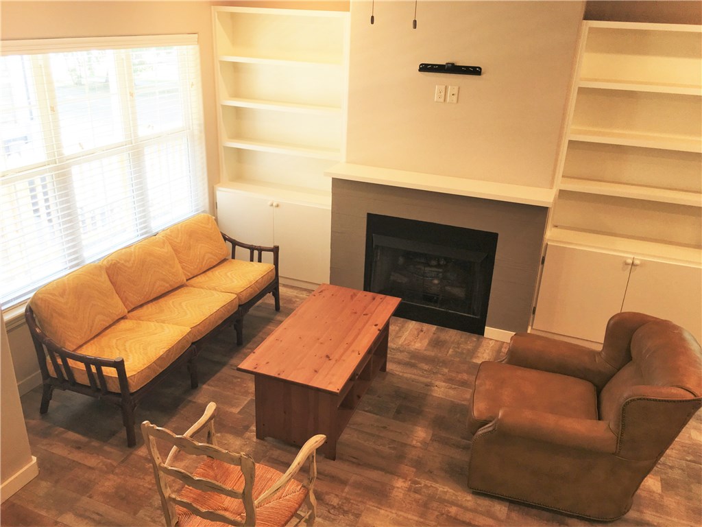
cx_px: 351
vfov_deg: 48.2
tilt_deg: -22.8
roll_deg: -2.1
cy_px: 264
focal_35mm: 29
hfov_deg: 61.7
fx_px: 588
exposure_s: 1/32
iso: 25
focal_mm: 4.15
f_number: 2.2
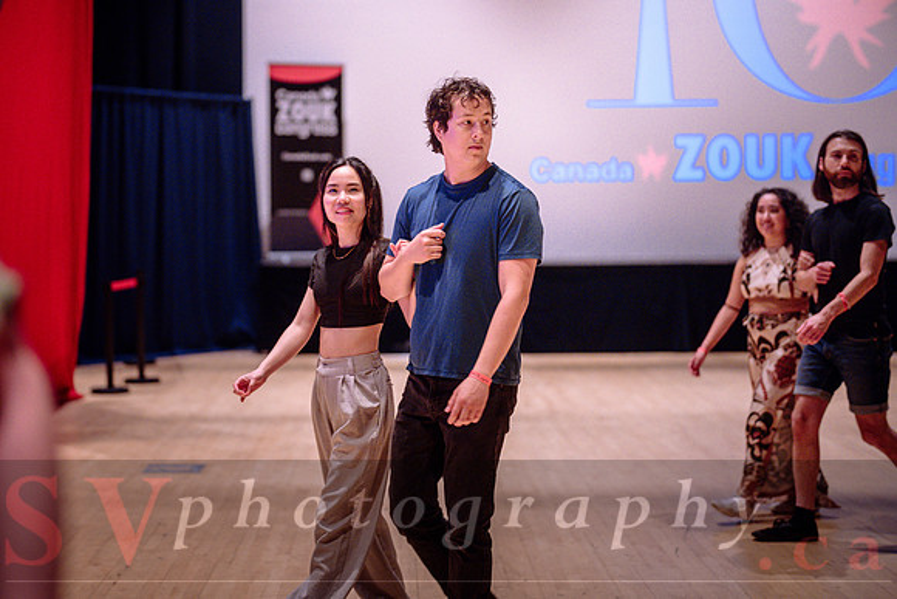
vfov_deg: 22.4
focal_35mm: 61
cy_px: 236
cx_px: 354
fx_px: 1508
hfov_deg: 33.0
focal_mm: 50
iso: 1600
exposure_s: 1/250
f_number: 1.2
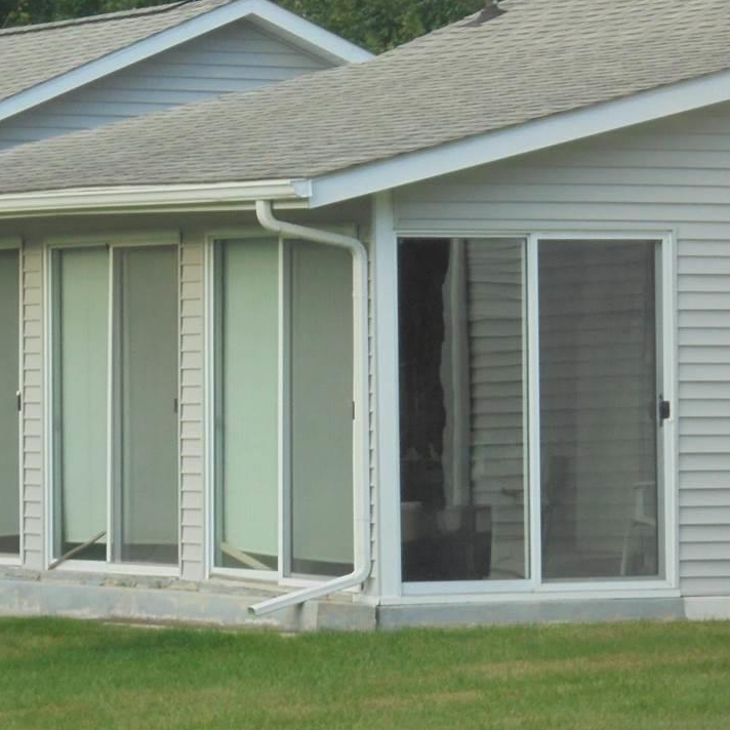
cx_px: 278
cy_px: 415
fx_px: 5917
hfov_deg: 7.1
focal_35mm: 248
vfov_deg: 7.1
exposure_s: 1/125
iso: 200
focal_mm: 27.6
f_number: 6.5
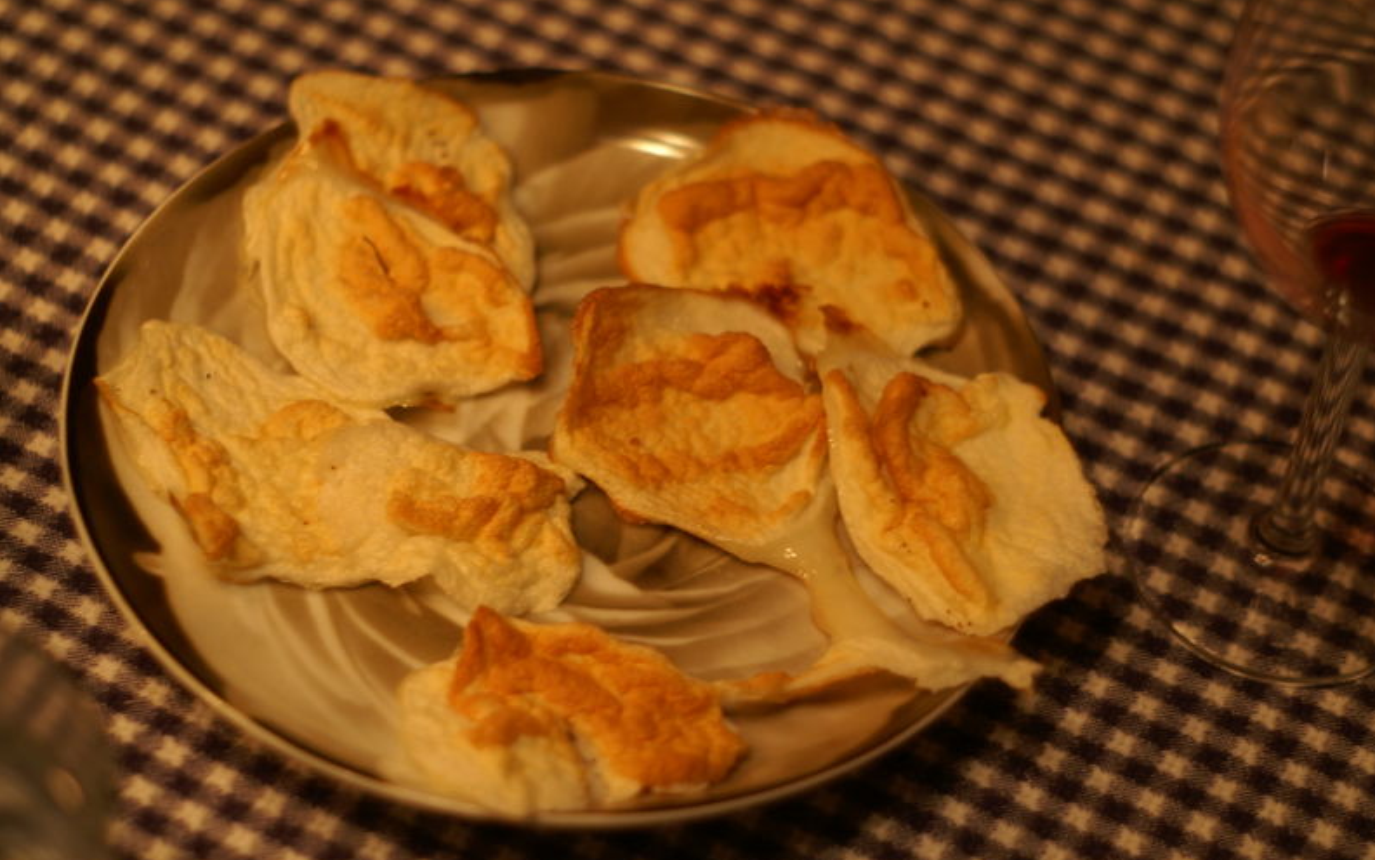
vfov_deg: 16.9
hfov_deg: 26.8
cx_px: 692
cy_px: 402
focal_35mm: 77
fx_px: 2885
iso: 160
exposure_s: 1/30
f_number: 2
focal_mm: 50
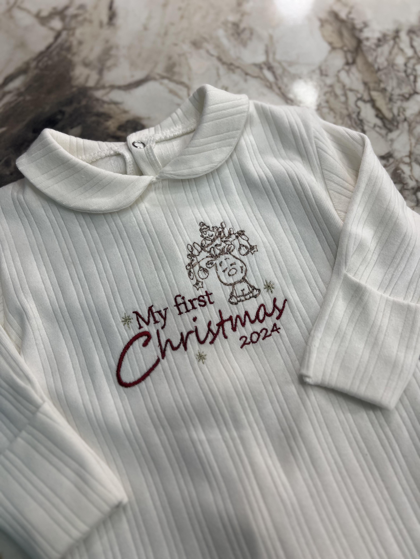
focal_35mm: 26
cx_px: 210
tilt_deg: -72.8
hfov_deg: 53.1
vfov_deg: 67.3
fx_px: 421
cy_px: 280
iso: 40
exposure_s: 1/184
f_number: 1.5
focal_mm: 5.7
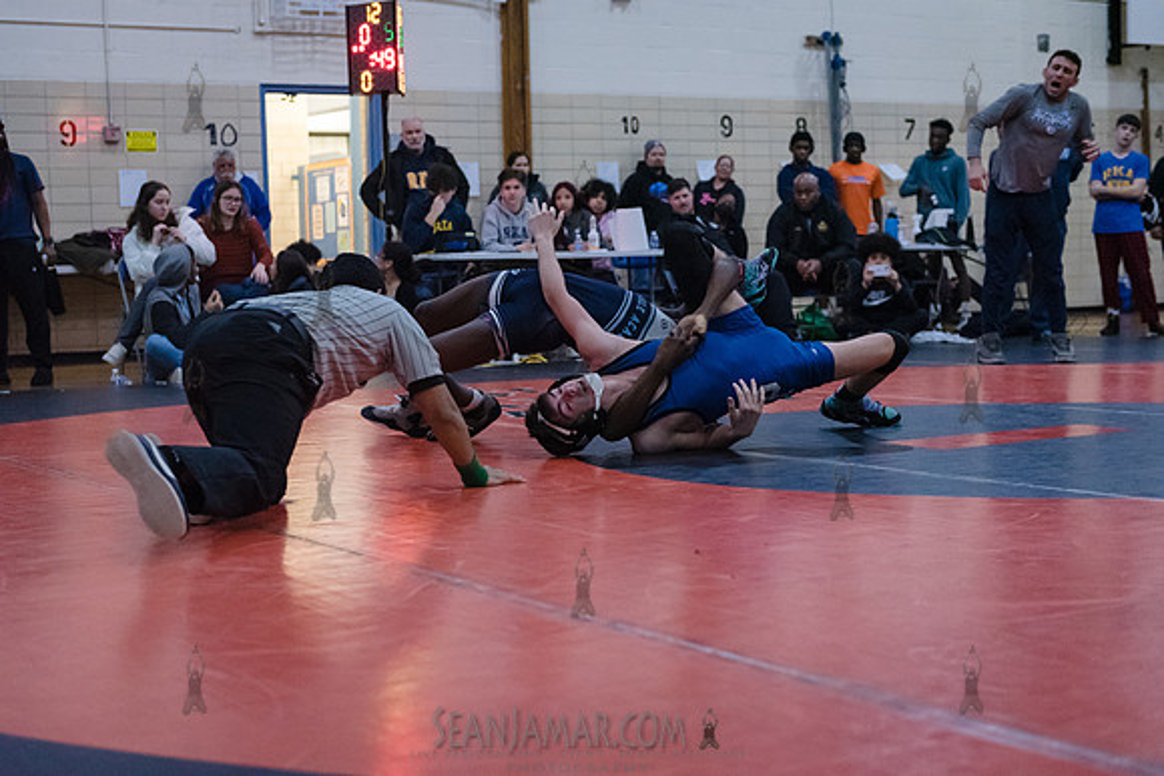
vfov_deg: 24.2
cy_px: 388
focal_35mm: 56
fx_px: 1811
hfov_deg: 35.6
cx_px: 582
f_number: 3.2
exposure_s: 1/400
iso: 8000
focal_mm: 56
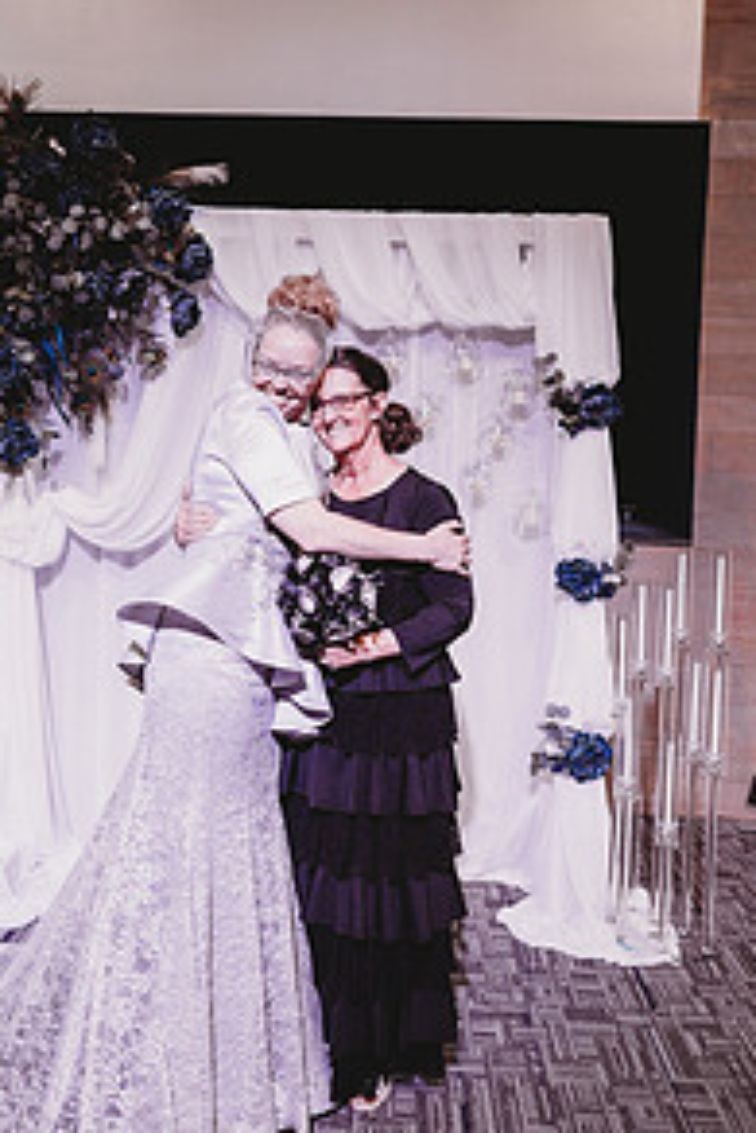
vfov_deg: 51.7
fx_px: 1164
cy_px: 477
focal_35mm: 37
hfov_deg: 35.9
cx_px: 306
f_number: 2.2
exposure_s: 1/125
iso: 400
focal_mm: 24
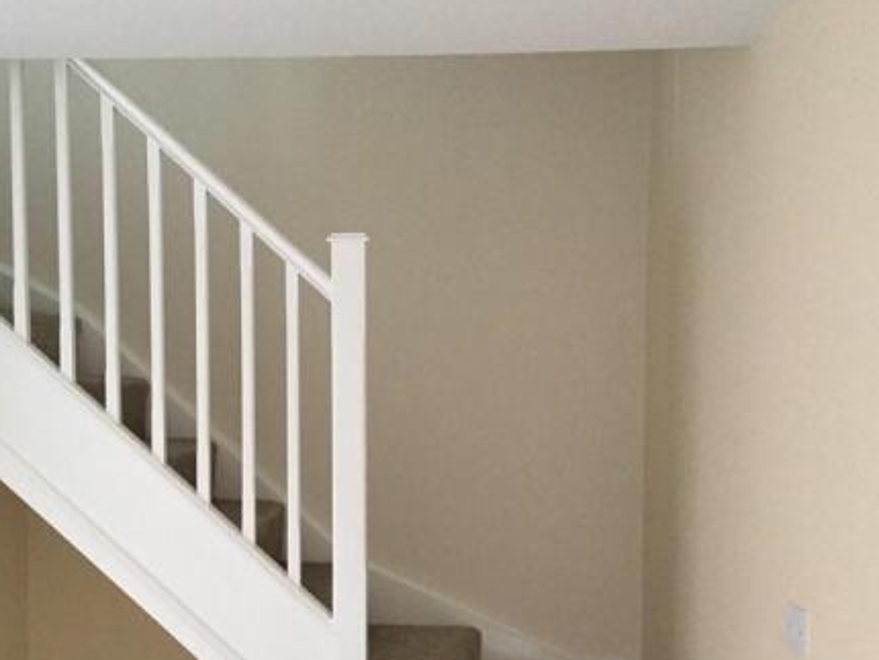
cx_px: 365
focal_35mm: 42
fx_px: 1067
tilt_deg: -2.9
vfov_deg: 34.2
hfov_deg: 44.6
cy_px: 418
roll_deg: -0.1
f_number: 2.4
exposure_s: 1/33
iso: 250
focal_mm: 3.3
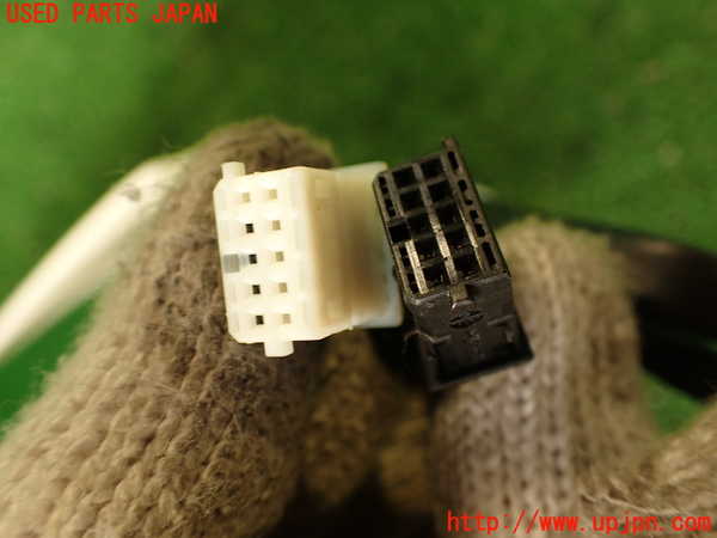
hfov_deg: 56.8
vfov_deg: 44.2
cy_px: 269
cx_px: 358
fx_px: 663
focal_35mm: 32
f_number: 2.4
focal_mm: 5.79
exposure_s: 1/50
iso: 200
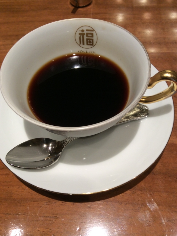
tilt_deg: -59.9
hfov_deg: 44.1
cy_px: 118
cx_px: 88
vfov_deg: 56.9
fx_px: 219
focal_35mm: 32
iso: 50
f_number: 2.4
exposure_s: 1/24
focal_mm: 3.3
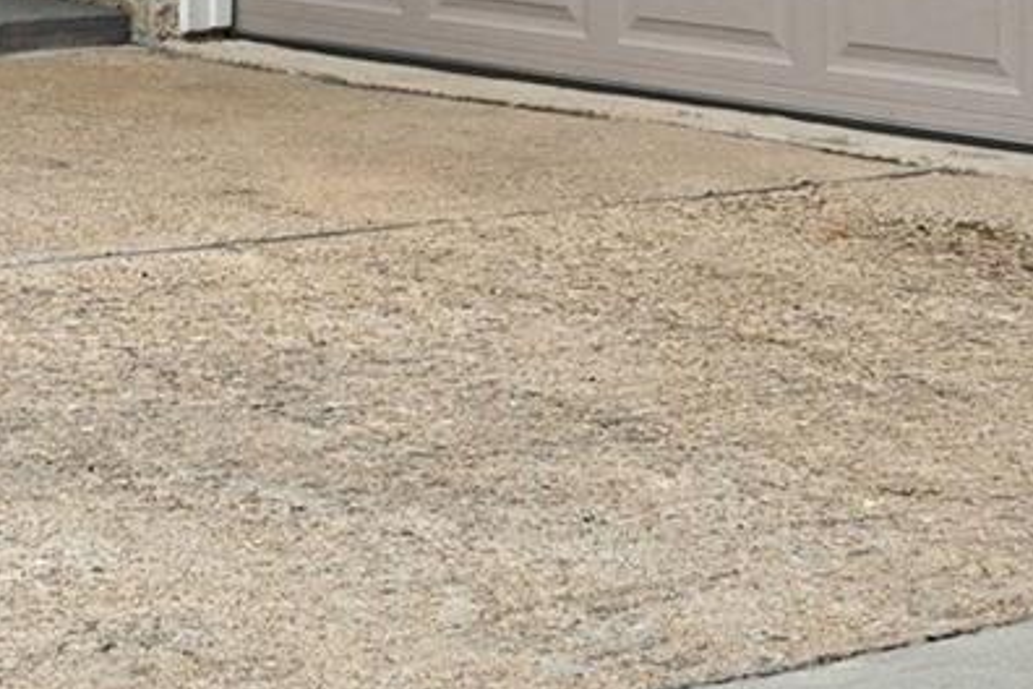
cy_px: -389
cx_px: -696
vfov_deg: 8.6
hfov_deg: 12.3
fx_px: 4447
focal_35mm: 155
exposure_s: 1/200
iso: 400
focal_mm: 30
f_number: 8
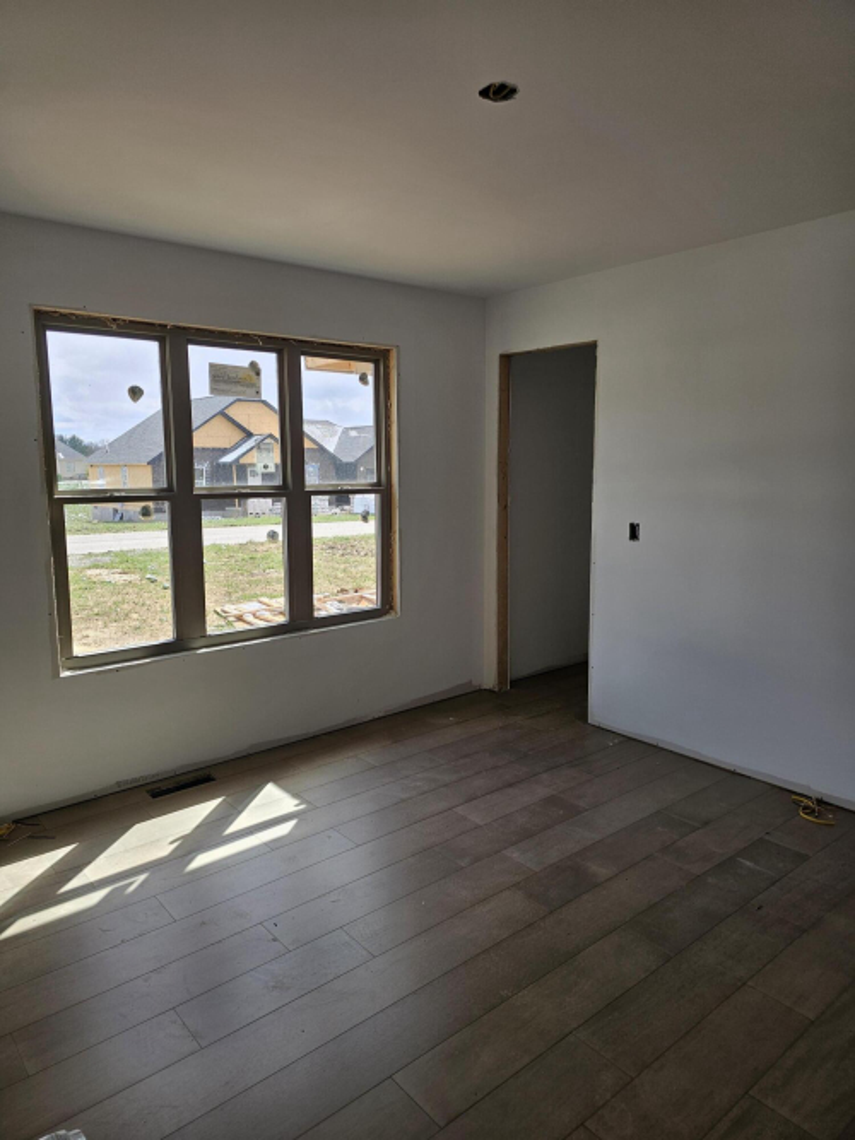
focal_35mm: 23
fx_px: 758
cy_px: 570
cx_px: 428
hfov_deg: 58.9
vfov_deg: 73.9
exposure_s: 1/359
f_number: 1.7
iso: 32
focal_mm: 6.3
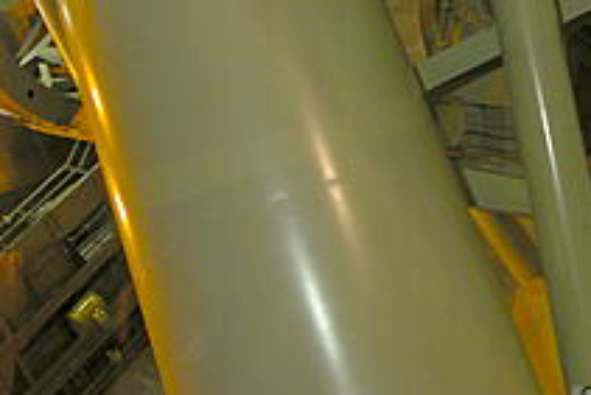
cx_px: 401
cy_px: -6
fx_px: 1101
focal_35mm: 67
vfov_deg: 19.7
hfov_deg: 29.8
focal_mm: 8.9
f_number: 2.8
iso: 100
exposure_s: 1
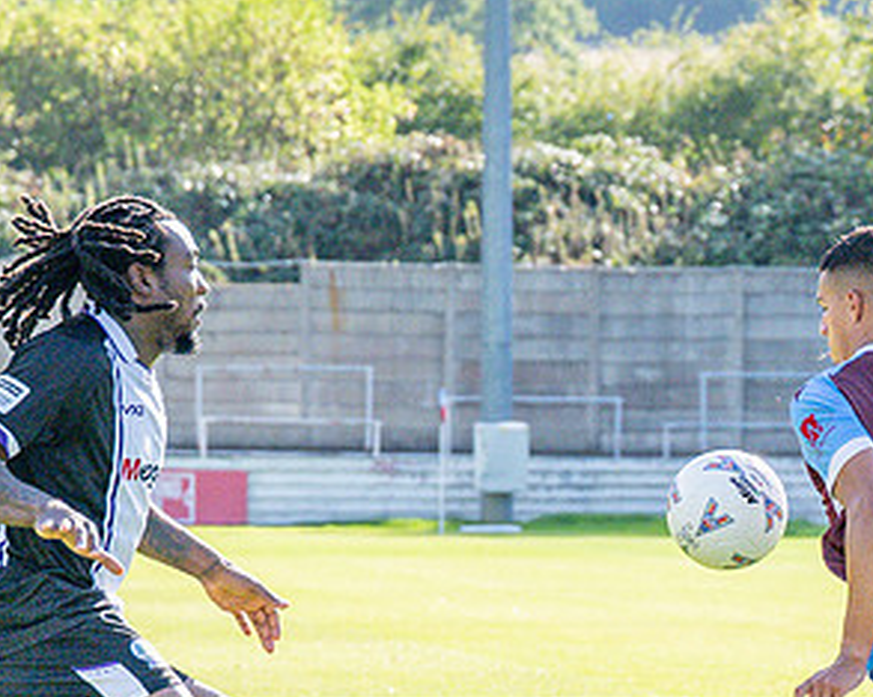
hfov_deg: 5.6
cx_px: 768
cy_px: 597
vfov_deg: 4.5
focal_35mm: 343
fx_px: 8856
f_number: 4
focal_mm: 70
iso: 400
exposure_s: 1/2500
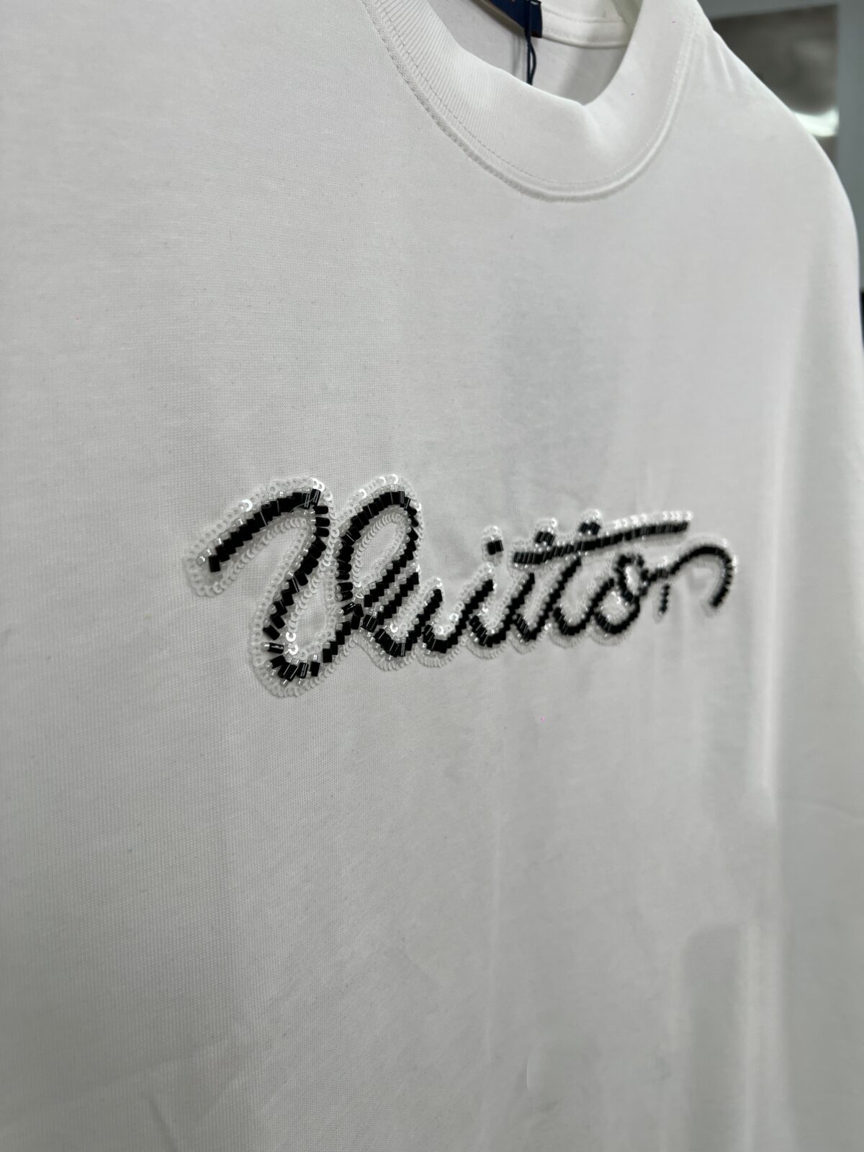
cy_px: 576
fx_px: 865
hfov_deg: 53.1
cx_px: 432
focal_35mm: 26
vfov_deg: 67.3
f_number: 1.5
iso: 32
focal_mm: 5.7
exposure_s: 1/119
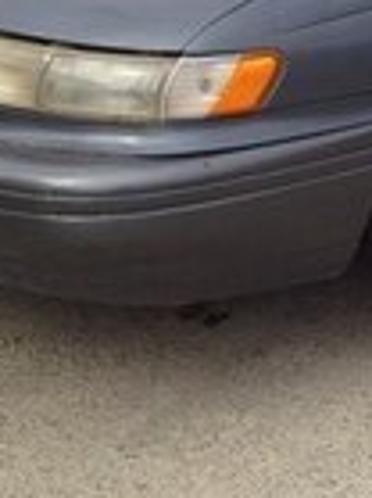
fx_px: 1794
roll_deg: -0.3
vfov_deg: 15.2
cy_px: -97
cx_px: 640
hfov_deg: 11.1
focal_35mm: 125
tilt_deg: -13.1
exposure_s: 1/1453
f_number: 2.4
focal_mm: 4.28
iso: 50
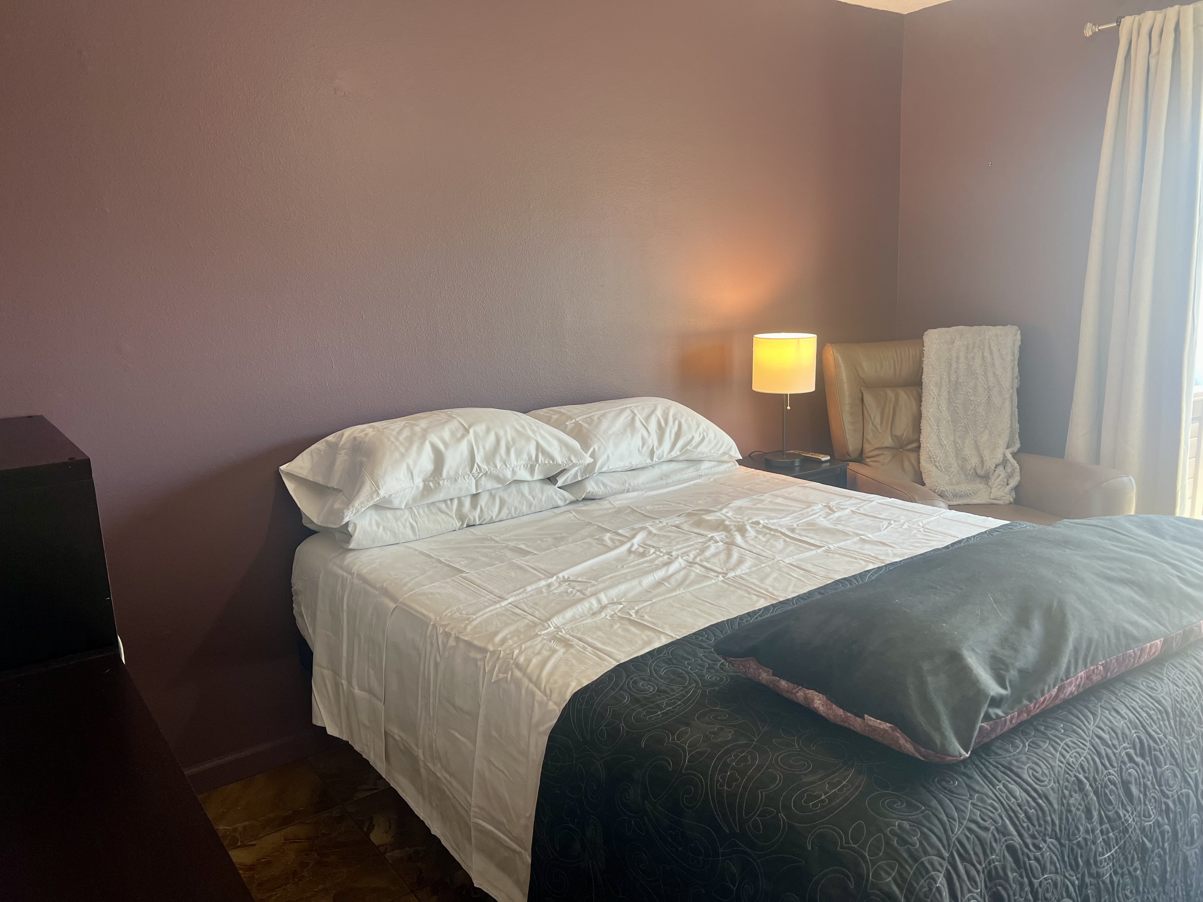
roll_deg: +2.8
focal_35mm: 26
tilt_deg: -12.1
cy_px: 451
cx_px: 602
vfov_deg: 53.1
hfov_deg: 67.3
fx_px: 904
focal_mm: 5.7
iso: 80
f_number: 1.5
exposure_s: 1/60
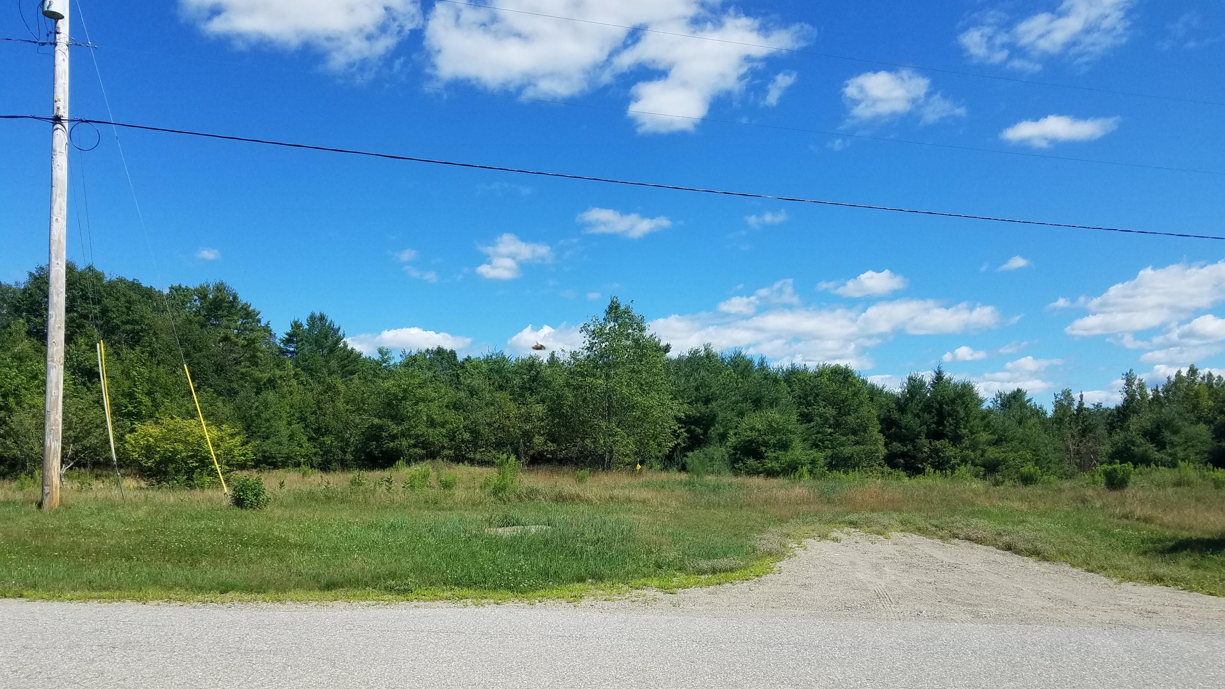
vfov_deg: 39.8
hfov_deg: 66.1
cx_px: 612
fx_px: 942
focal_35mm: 29
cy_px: 441
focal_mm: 4.2
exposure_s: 1/2880
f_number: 1.7
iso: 50
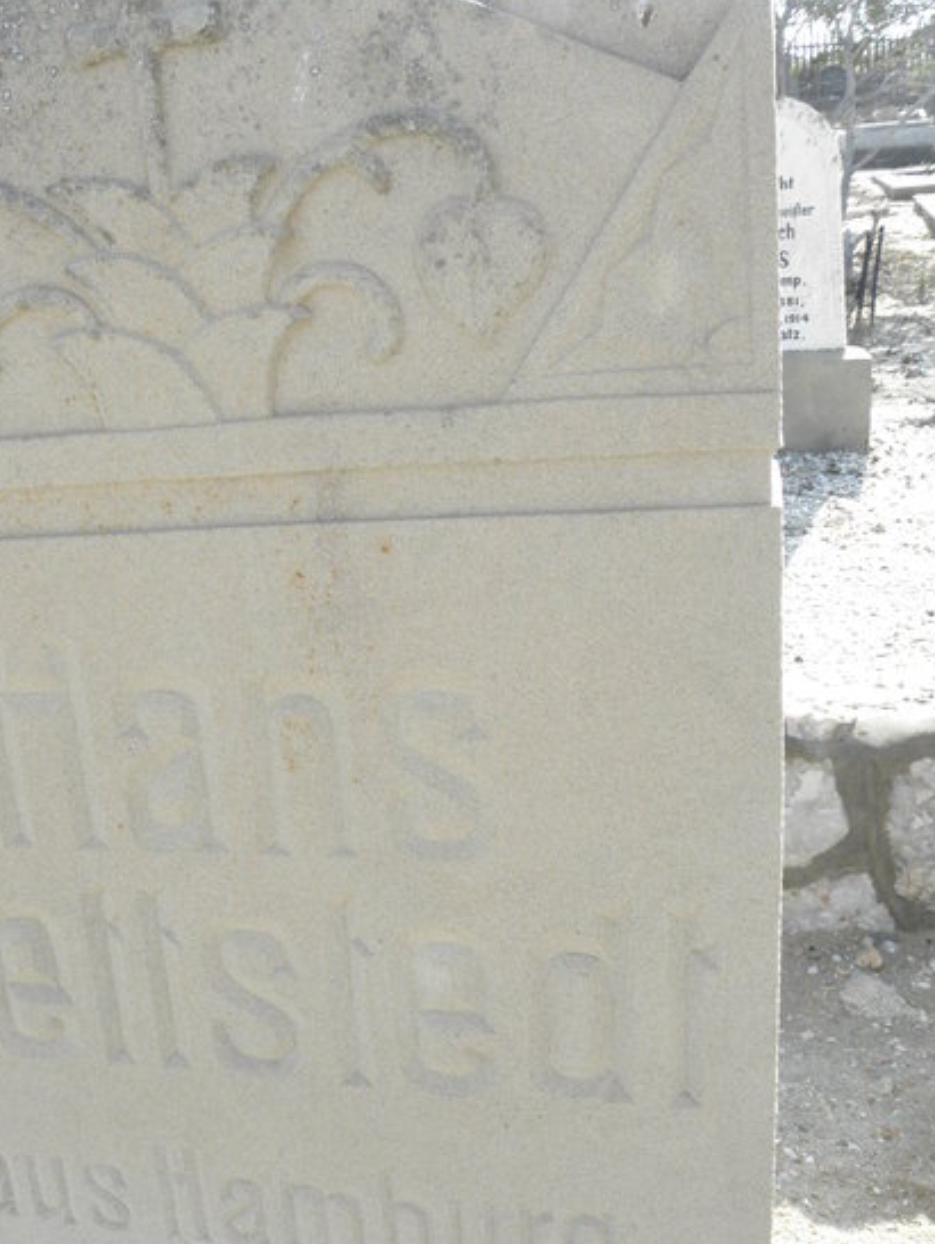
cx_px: 321
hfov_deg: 37.4
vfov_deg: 48.7
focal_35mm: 38
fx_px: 1367
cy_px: 737
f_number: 5.6
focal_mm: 4.6
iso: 200
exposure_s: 1/320
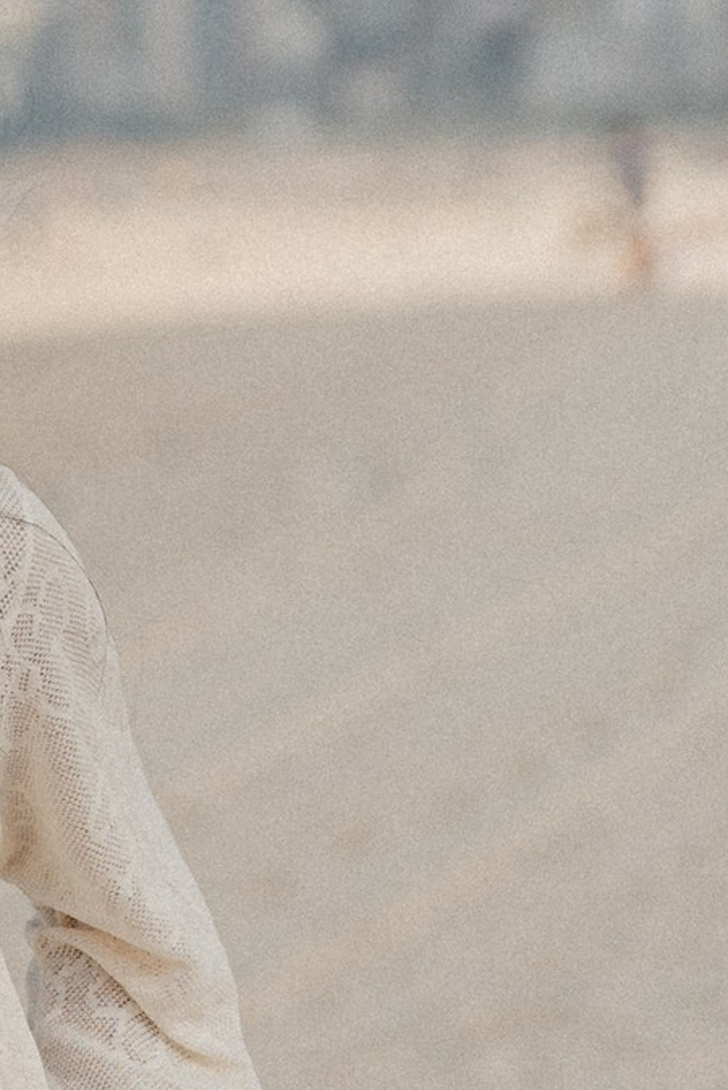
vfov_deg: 5.0
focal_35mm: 410
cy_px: 797
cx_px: -214
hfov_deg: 3.3
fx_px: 12423
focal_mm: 72
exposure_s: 1/1250
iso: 80
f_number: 2.8
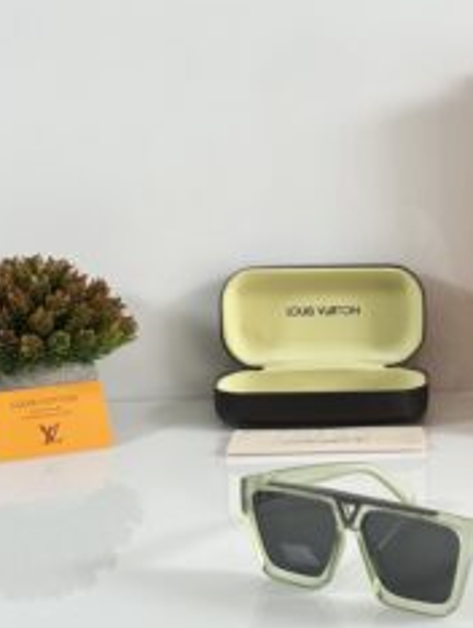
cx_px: 374
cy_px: 231
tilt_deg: -8.6
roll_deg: +1.2
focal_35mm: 82
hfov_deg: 17.9
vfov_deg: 23.7
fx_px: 1491
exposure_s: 1/130
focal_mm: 6.86
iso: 64
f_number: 1.78
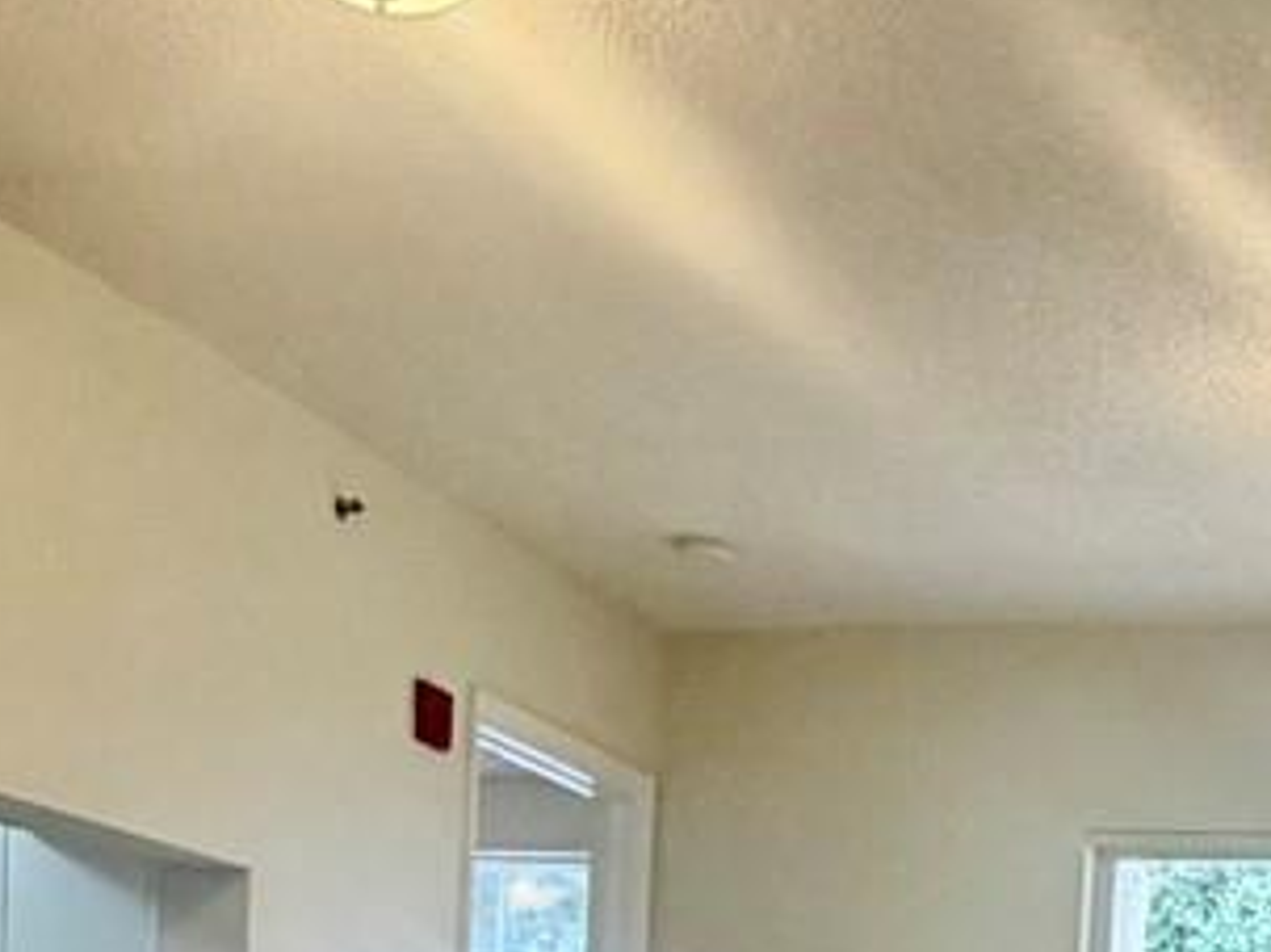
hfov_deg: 25.9
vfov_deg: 17.3
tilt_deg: -5.9
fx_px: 2716
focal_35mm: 74
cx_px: 1007
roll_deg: -2.6
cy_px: 1543
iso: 200
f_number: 2.2
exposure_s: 1/120
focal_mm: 2.22
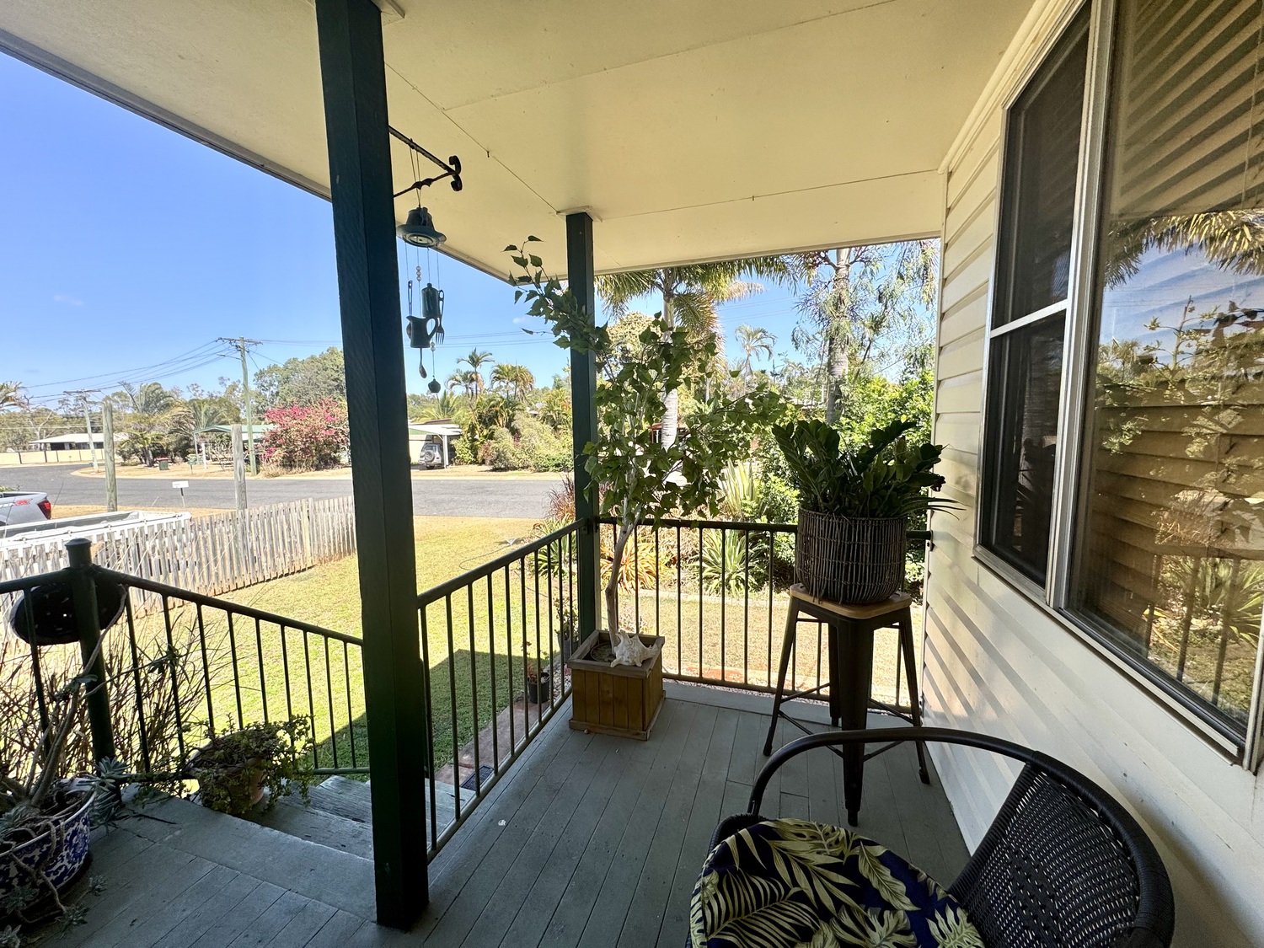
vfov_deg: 85.7
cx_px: 632
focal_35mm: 14
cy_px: 474
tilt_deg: -3.8
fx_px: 511
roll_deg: +0.9
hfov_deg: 102.1
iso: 50
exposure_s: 1/741
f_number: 2.2
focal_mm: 2.22
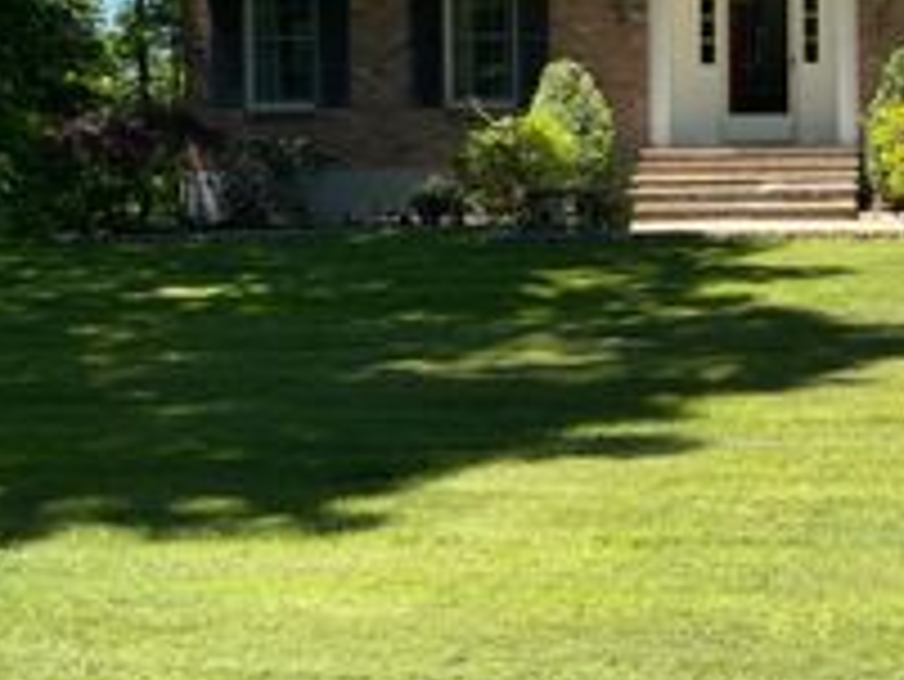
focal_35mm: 72
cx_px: 900
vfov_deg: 20.3
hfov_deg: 25.7
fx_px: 1881
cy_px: 151
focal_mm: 3
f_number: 1.8
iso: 16
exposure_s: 1/568
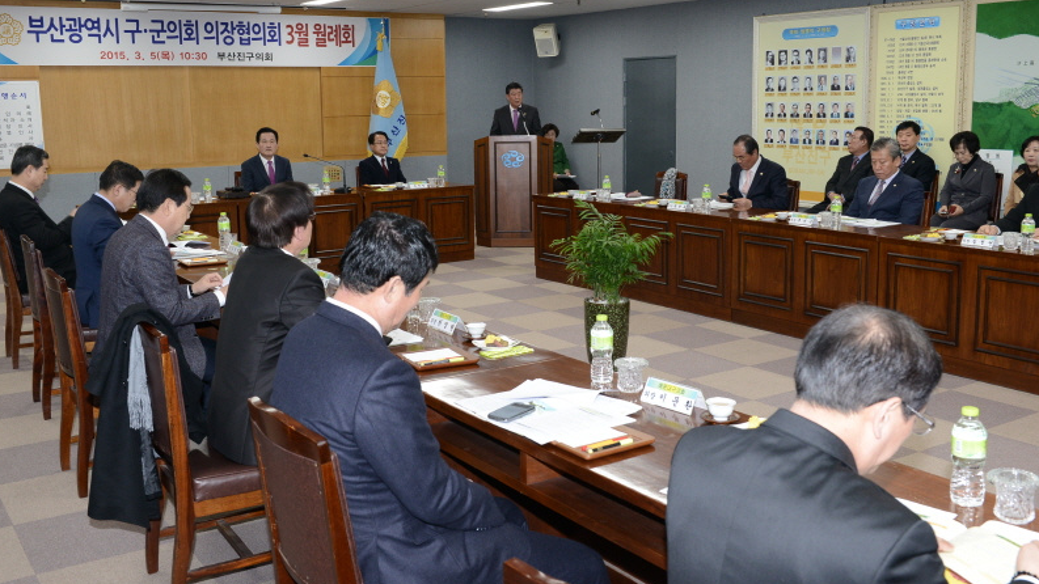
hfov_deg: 54.0
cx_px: 516
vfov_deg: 31.9
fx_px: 1019
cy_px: 248
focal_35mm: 37
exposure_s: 1/60
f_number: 8
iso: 1250
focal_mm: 35
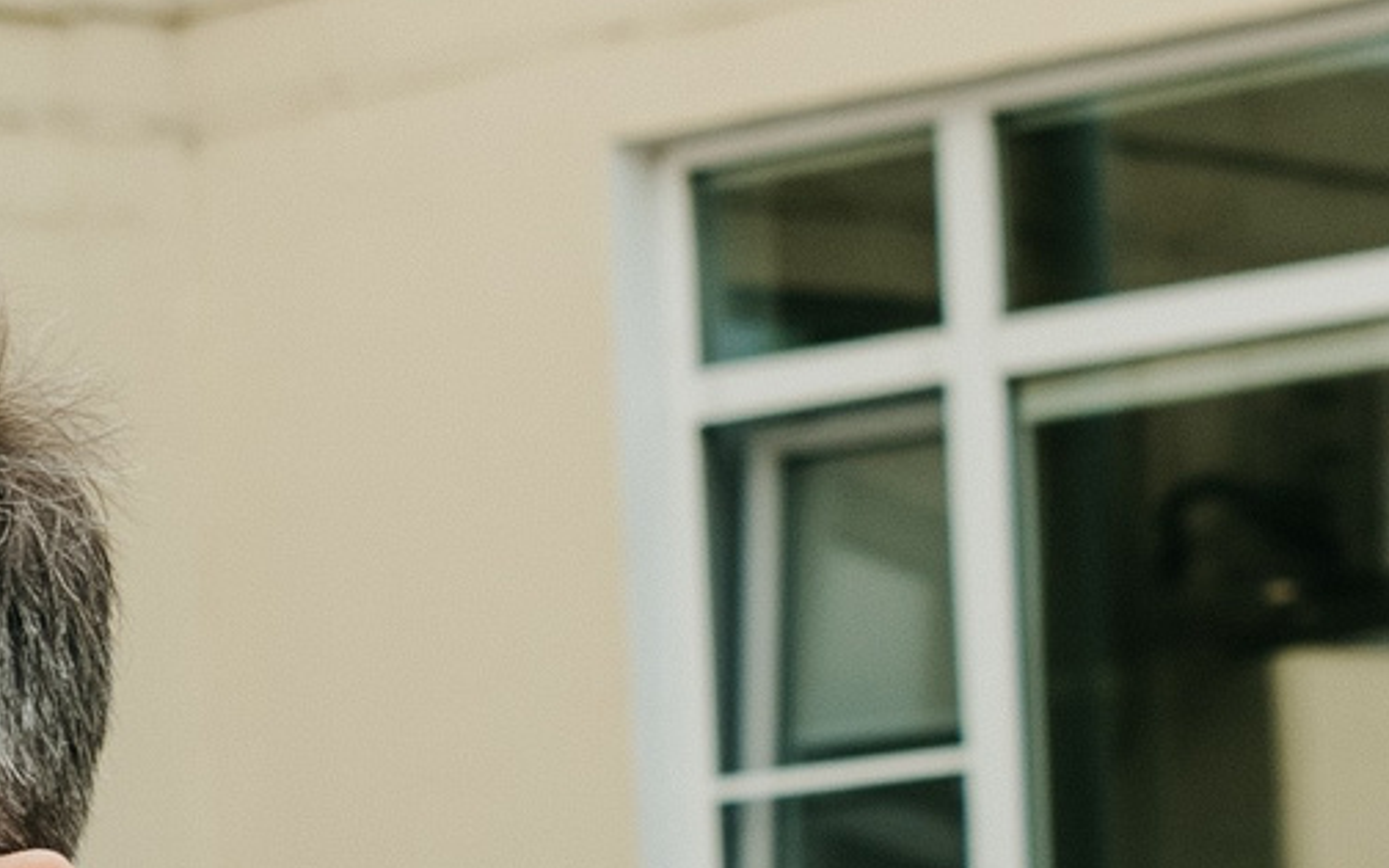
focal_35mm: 201
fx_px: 7609
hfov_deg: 9.7
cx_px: -1453
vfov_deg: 6.3
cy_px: 1721
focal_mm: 32
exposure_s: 1/320
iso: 100
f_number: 5
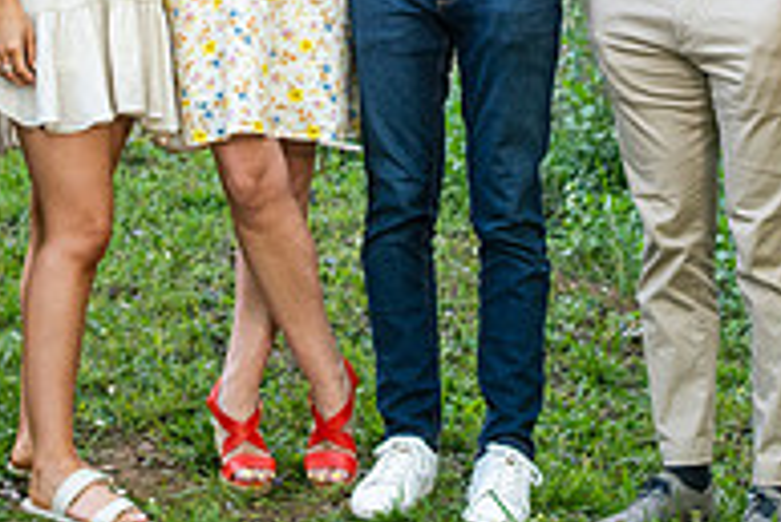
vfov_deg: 7.1
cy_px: -191
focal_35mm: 192
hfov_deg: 10.7
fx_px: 4168
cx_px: 391
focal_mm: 58
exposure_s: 1/400
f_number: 3.2
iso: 250
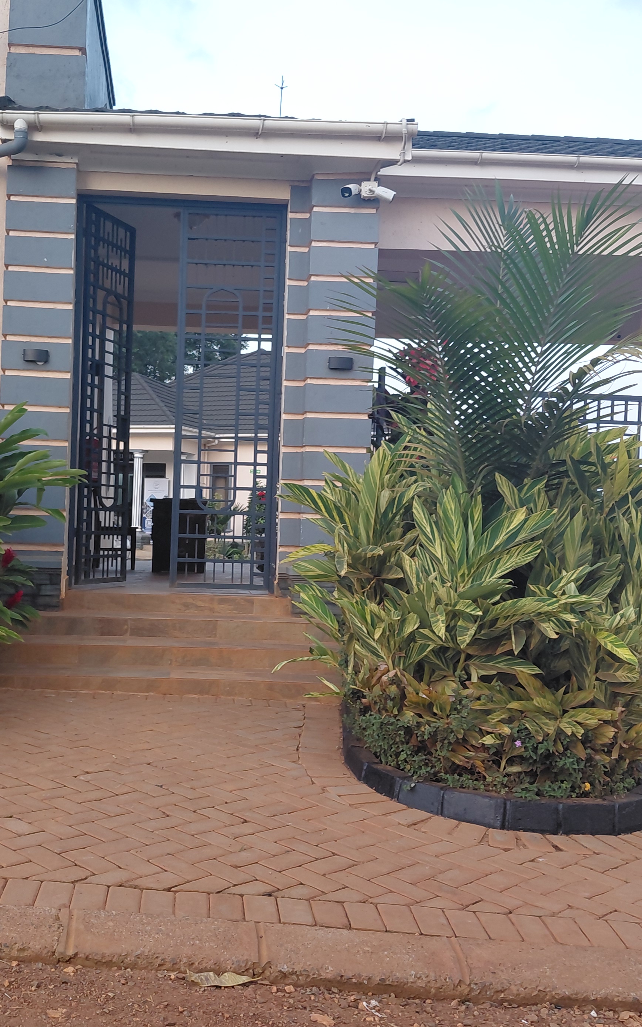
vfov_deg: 50.4
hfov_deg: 32.5
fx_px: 1092
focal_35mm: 39
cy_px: 507
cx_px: 204
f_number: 1.8
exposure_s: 1/50.1
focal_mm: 4.69
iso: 40
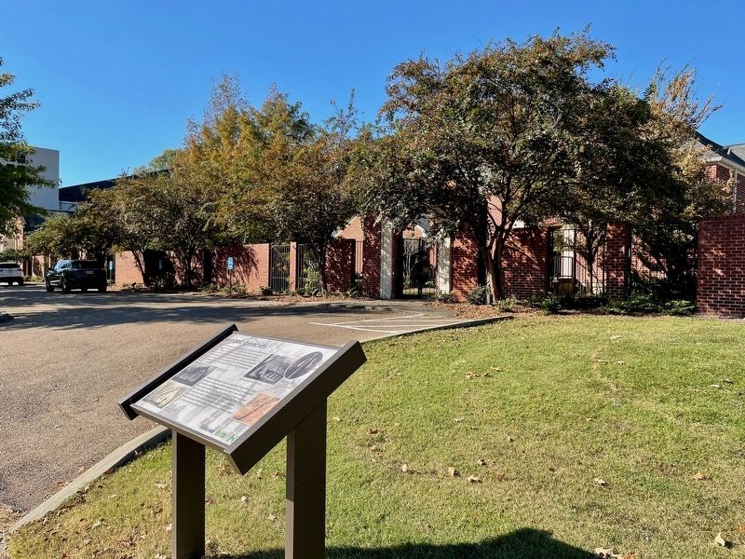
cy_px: 280
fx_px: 560
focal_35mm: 26
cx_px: 372
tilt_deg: +0.4
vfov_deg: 53.1
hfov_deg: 67.3
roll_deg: -0.5
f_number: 1.6
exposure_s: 1/2132
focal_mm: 4.2
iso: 32
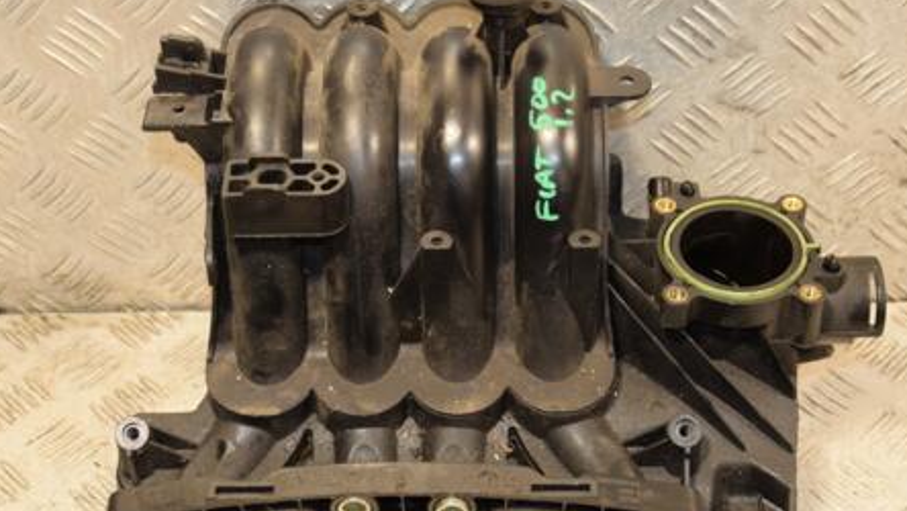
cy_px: 300
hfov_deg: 31.0
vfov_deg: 17.7
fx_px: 1636
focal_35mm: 68
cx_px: 439
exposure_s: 1/125
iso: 800
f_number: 5
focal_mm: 32
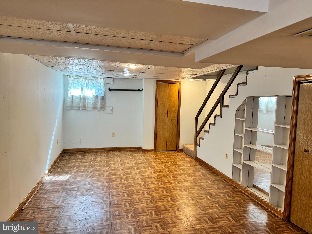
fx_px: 216
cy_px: 117
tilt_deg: -4.6
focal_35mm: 24
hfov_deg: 71.6
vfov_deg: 56.8
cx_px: 156
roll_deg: -1.6
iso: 160
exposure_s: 1/120
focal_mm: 6.76
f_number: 1.78
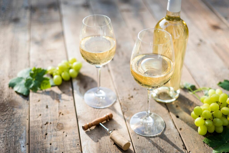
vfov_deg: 27.0
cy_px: 76
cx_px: 114
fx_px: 318
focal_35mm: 50
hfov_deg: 39.6
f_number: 2.5
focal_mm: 50
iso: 100
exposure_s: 1/640
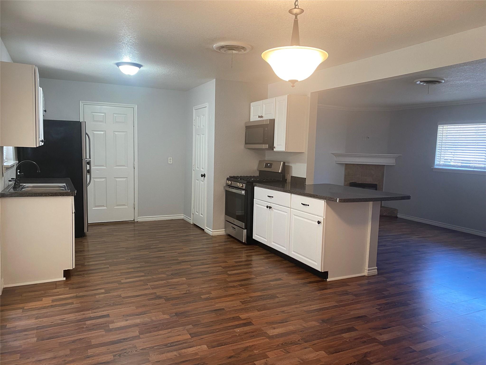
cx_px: 243
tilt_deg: -5.1
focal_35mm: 26
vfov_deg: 53.1
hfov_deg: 67.3
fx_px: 365
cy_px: 182
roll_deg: -1.9
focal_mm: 4.25
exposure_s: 1/60
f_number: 1.8
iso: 80
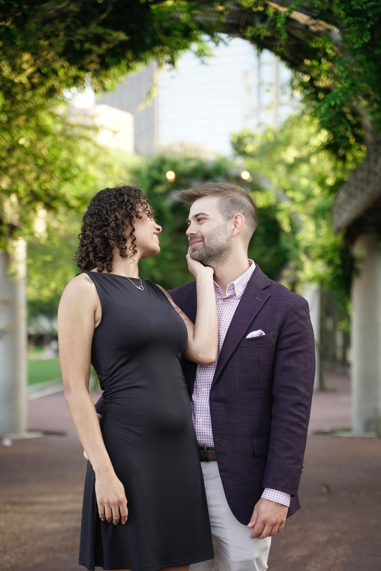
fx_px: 1190
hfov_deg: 18.2
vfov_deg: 27.0
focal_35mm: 75
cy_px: 286
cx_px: 190
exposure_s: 1/320
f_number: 2.8
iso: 320
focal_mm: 75
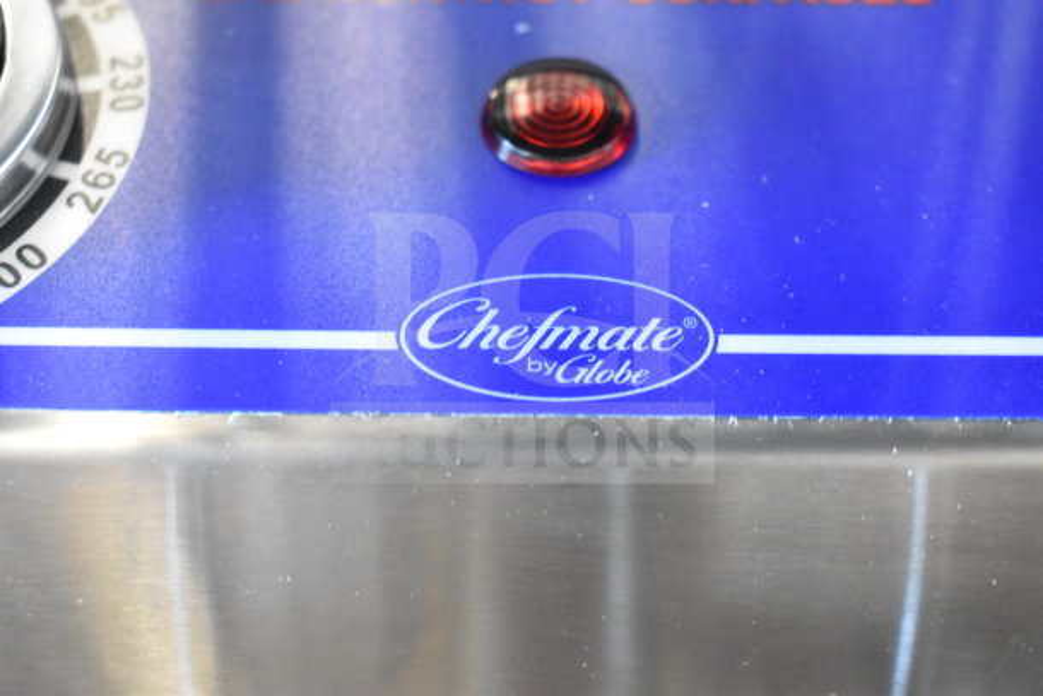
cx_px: 522
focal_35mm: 57
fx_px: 1652
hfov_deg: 35.0
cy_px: 348
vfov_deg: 23.8
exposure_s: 1/60
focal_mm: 38
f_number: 4.8
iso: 5600
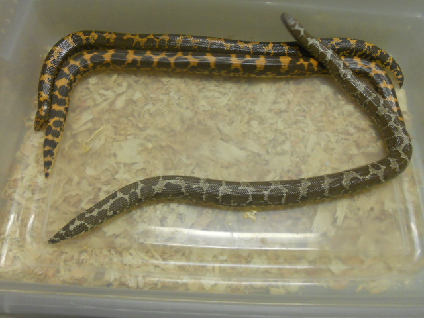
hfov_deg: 56.8
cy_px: 159
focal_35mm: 32
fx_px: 392
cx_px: 212
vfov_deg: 44.2
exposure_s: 1/30
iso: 400
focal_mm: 5.8
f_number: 3.5
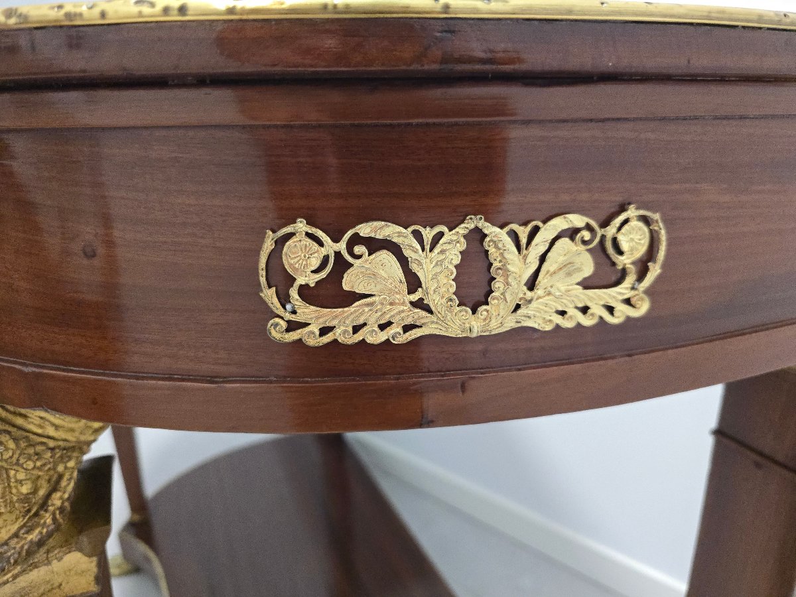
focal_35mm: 23
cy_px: 298
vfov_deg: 58.9
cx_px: 398
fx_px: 529
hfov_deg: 73.9
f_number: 1.7
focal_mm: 6.3
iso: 1000
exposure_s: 1/100
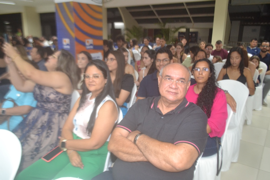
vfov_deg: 47.9
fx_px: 203
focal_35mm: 27
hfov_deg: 67.4
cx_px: 135
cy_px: 90
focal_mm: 18
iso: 1400
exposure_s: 1/60
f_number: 3.5
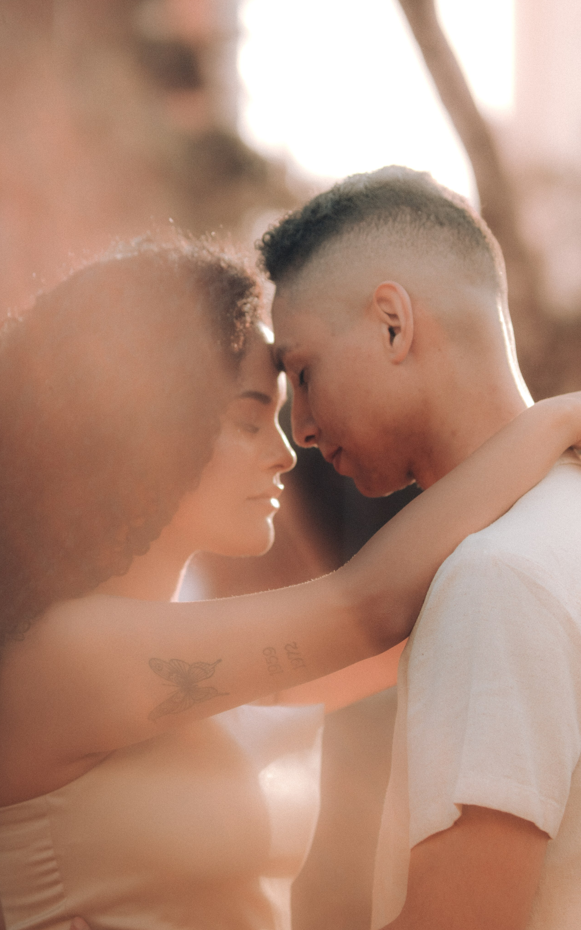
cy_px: 467
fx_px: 3318
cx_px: 270
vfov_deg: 15.9
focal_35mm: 131
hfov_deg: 10.0
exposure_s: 1/2500
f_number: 2.8
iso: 400
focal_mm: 85
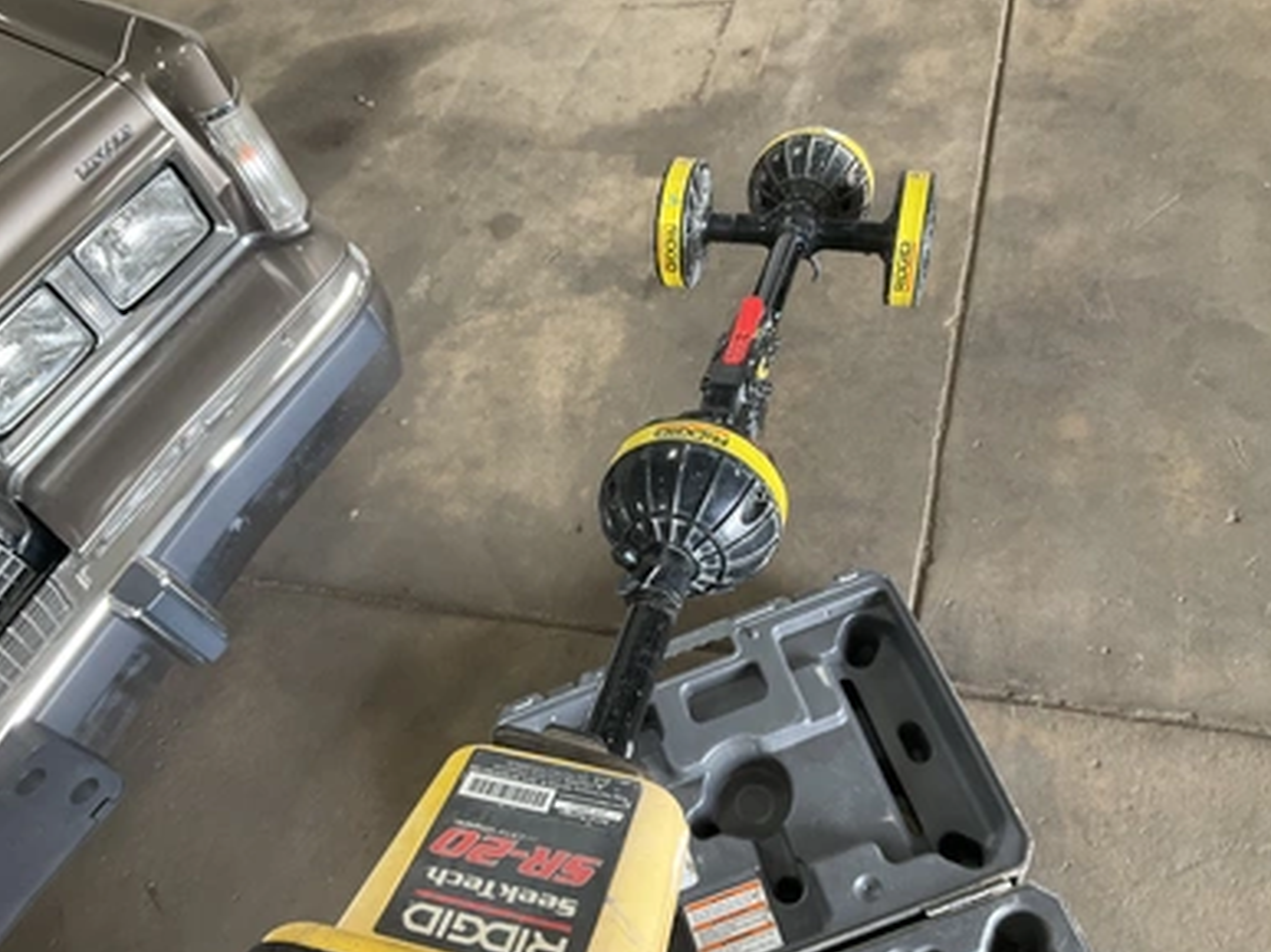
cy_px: 489
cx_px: 624
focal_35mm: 30
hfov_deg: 60.0
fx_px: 1101
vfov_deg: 46.8
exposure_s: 1/60
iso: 100
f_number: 1.8
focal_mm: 3
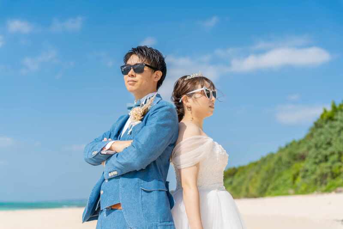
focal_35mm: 49
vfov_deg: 27.5
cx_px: 172
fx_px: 467
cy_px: 114
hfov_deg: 40.4
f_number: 2.8
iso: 100
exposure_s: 1/2000
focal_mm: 49
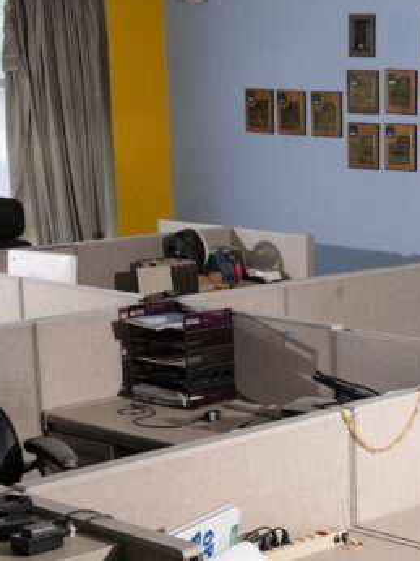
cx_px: 467
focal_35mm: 95
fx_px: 1546
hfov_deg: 15.1
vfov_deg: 20.3
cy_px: 467
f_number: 8
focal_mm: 33.5
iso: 400
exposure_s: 1/60
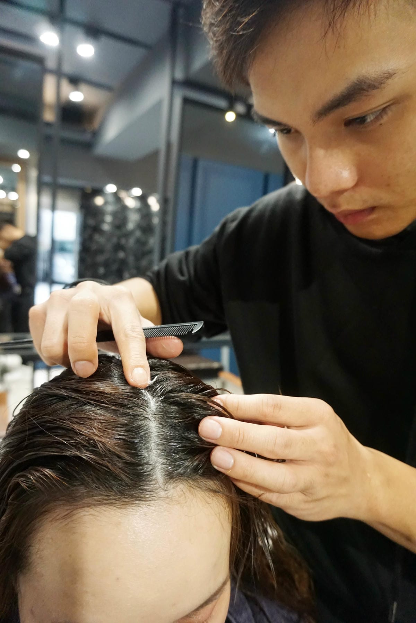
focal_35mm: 24
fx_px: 416
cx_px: 208
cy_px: 312
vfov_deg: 73.7
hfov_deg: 53.1
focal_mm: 16
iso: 3200
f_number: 3.5
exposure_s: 1/125
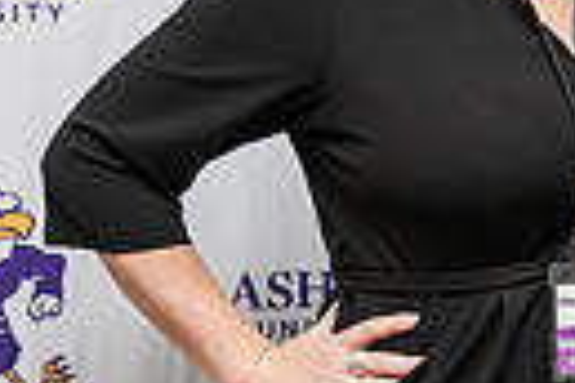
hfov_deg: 9.3
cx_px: 851
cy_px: 229
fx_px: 3434
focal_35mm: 215
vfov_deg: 6.4
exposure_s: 1/160
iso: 1600
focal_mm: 48
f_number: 3.5
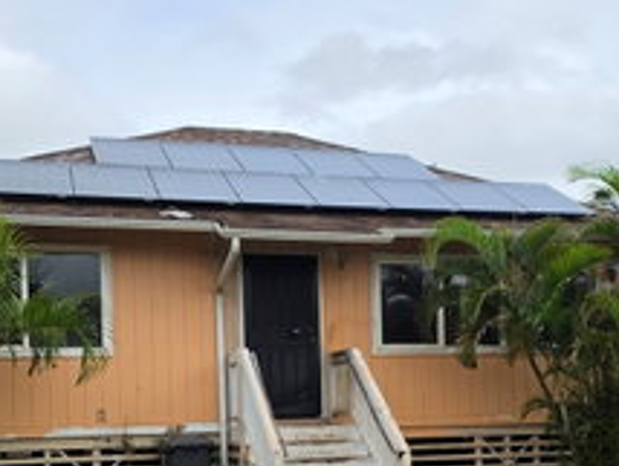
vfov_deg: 26.2
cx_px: 367
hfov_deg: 34.8
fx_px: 985
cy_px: 368
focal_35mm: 55
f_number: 1.4
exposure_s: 1/7329
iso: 64
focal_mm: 6.5
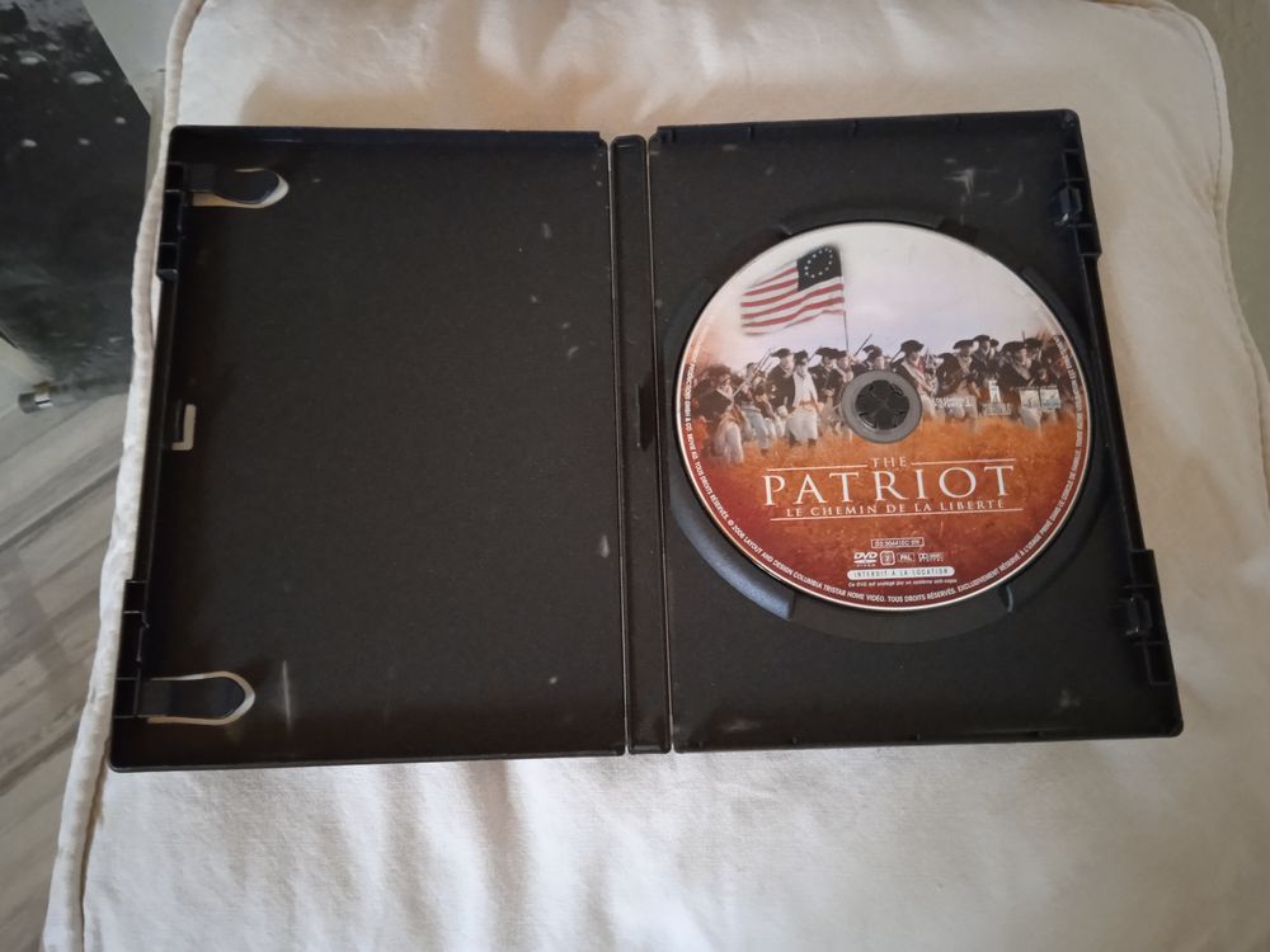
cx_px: 635
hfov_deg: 63.4
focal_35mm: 28
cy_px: 476
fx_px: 1027
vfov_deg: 49.7
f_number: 2.2
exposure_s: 1/14.3
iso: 1504
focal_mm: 3.43
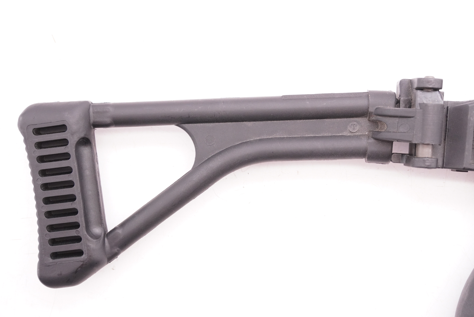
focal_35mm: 51
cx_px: 237
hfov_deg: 38.9
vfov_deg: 26.5
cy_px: 158
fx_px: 672
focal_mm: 34
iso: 1250
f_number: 5.6
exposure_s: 1/125
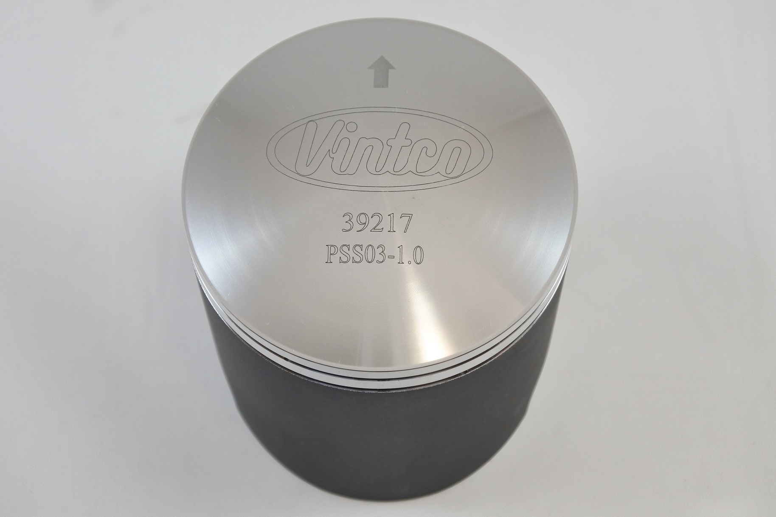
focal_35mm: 60
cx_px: 388
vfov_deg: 22.6
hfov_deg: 33.4
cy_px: 258
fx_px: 1293
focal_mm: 22.3
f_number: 4.8
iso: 400
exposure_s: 1/125
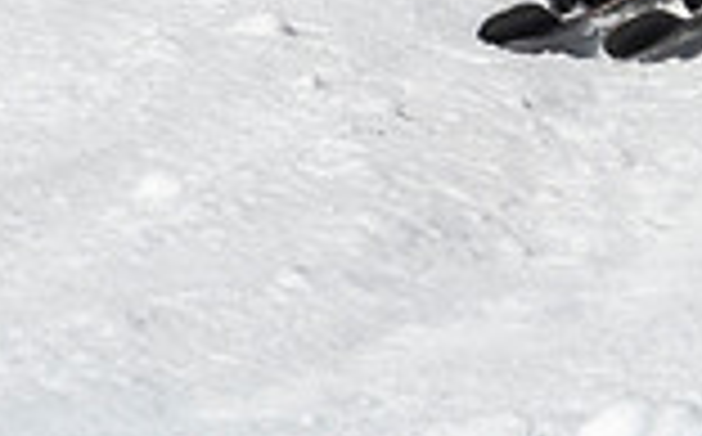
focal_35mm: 3009
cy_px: -416
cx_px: 397
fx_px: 57485
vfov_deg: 0.4
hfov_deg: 0.7
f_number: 8
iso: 200
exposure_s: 1/2000
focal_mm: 400
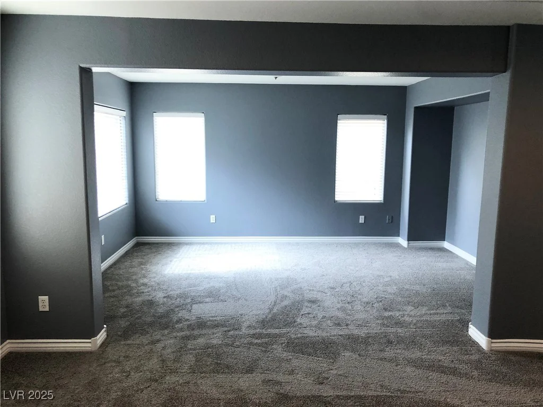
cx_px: 272
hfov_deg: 63.4
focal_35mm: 28
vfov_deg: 49.7
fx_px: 439
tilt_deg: -8.8
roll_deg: +0.2
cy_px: 204
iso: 25
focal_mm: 4
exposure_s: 1/30
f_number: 1.8
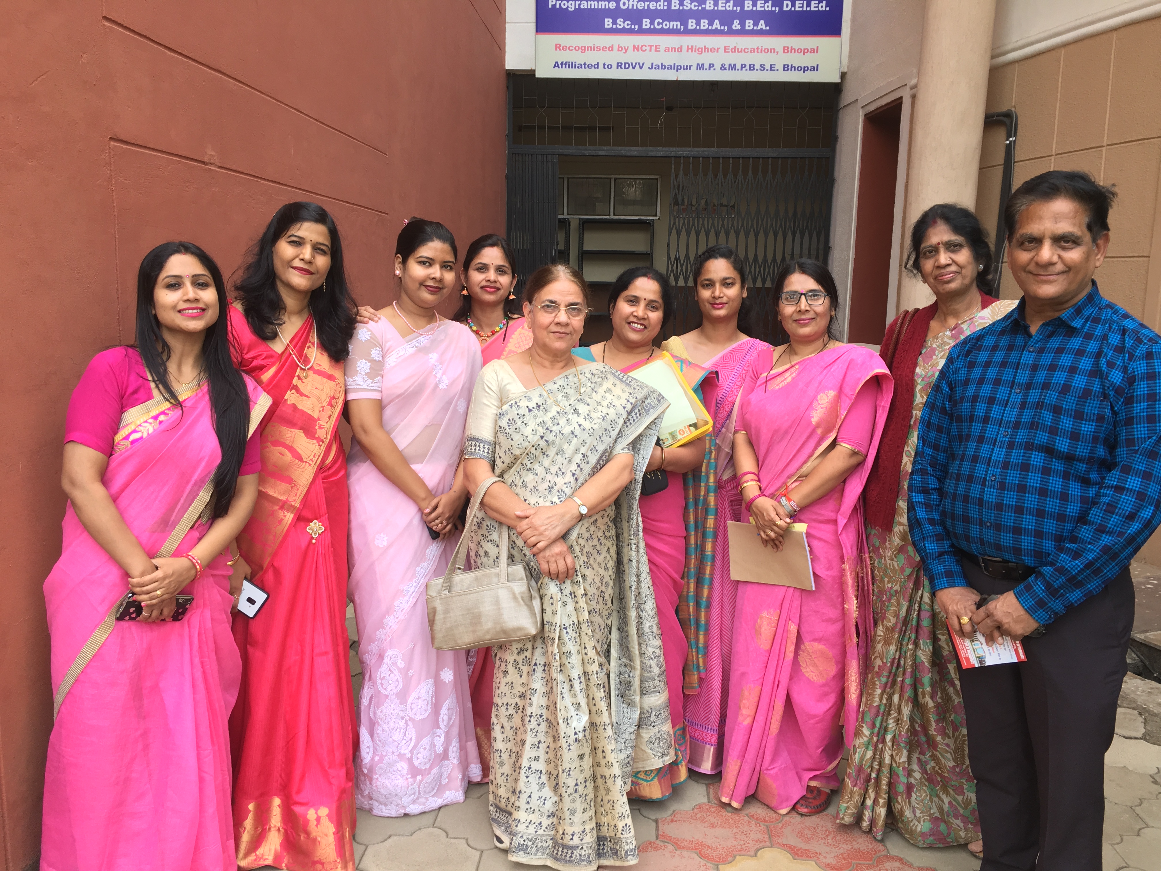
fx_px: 973
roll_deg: -2.2
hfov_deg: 61.7
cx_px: 580
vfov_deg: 48.2
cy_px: 436
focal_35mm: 29
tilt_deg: -6.7
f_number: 2.2
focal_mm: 4.15
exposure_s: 1/100
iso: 25
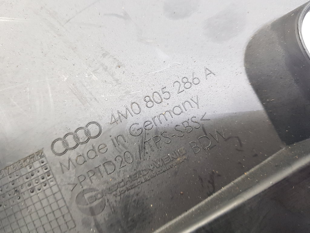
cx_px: 155
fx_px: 233
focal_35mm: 26
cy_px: 116
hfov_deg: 67.3
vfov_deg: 53.1
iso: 160
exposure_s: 1/33
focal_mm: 4.2
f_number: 1.7
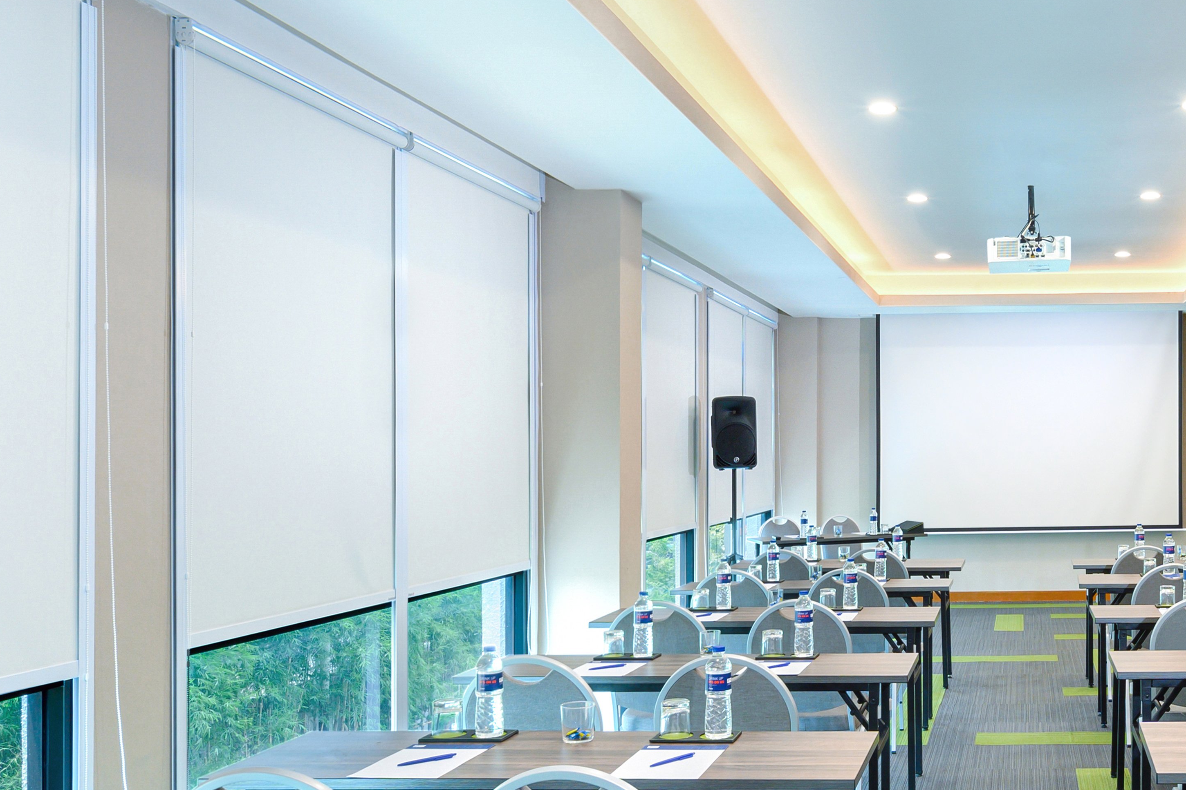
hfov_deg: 47.4
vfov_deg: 35.9
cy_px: 452
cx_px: 1034
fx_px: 1219
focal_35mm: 37
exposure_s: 1/8
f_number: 2.8
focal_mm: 13
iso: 250
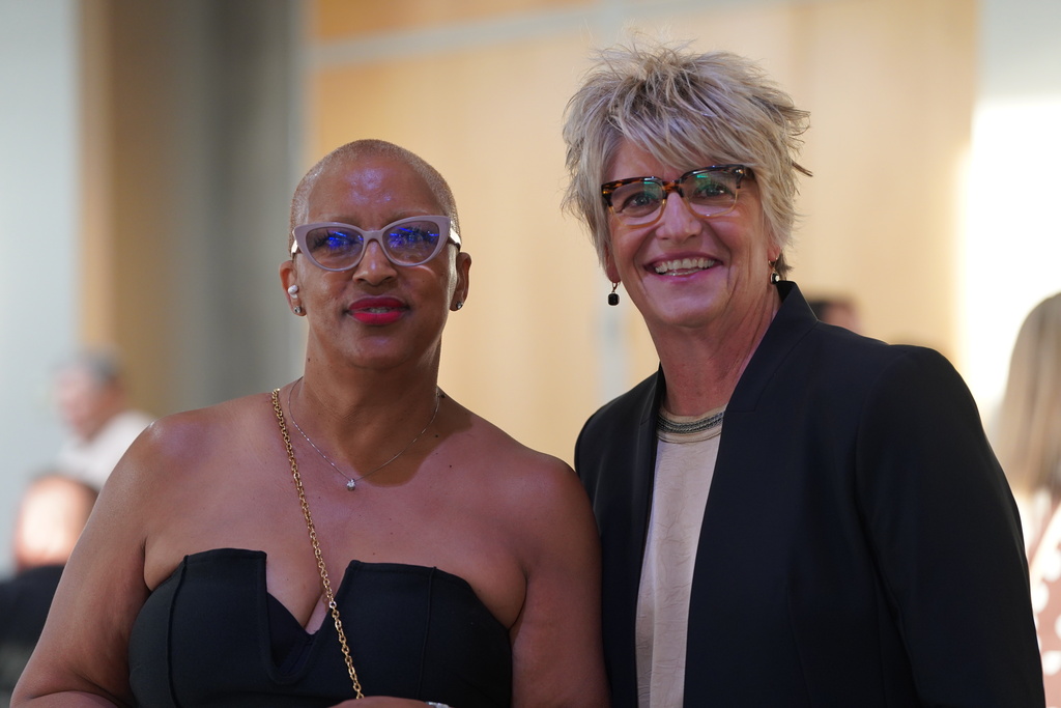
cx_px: 530
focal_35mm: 129
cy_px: 354
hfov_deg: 15.9
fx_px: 3802
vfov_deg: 10.6
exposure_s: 1/160
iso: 1250
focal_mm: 129
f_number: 2.8
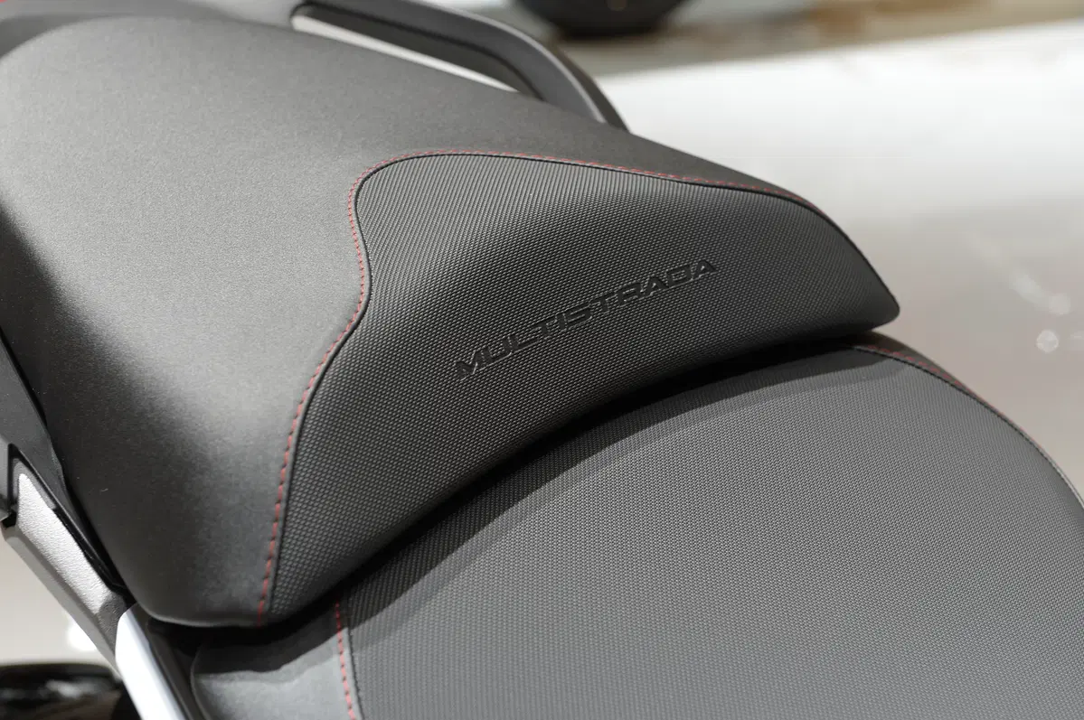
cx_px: 542
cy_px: 360
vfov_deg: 19.4
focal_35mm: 70
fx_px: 2106
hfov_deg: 28.9
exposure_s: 1/160
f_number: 8
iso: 800
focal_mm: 70
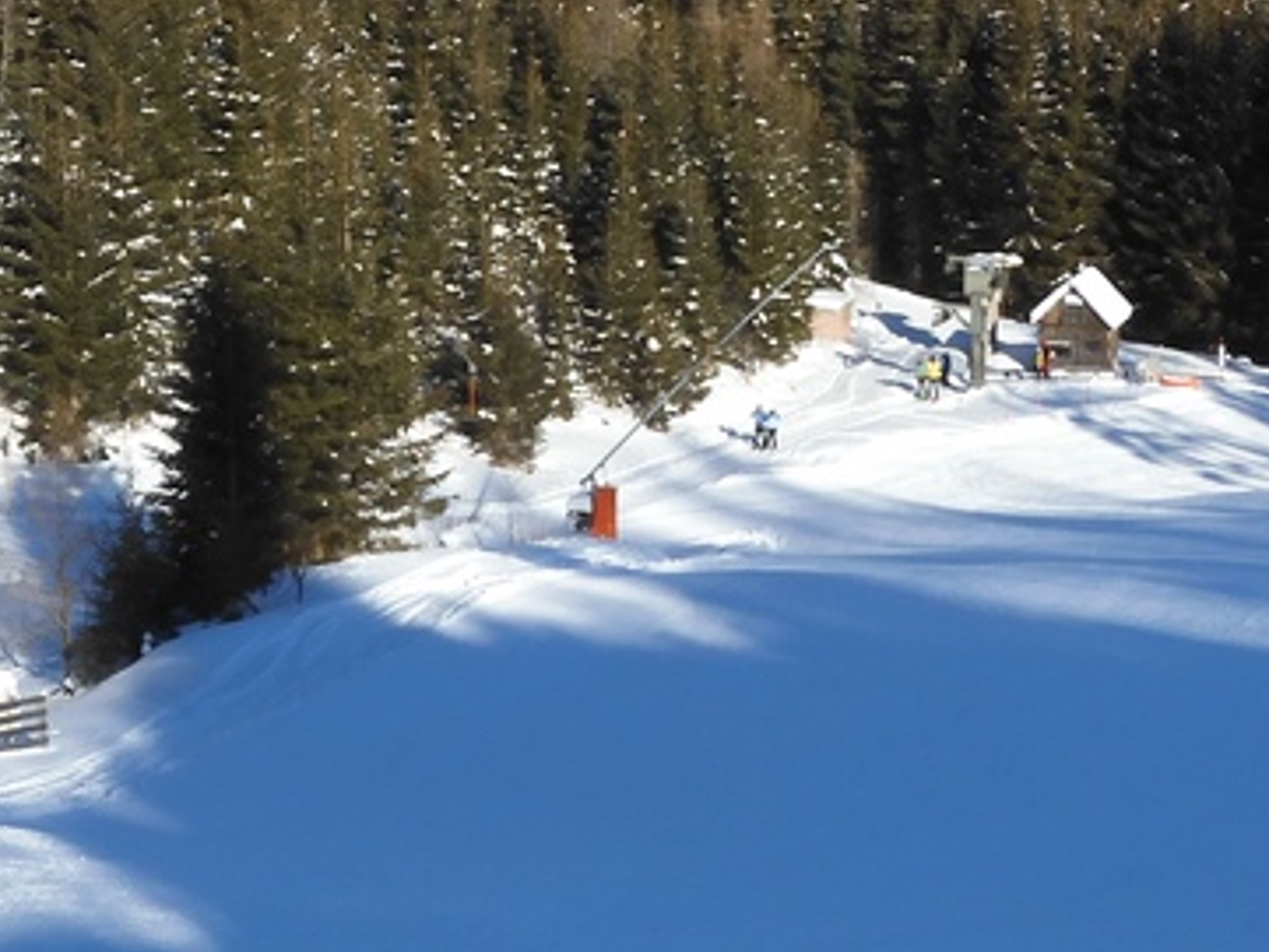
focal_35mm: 100
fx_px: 3667
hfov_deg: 19.6
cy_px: 379
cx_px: 573
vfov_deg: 14.8
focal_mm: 6.8
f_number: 4
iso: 100
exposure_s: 1/1250
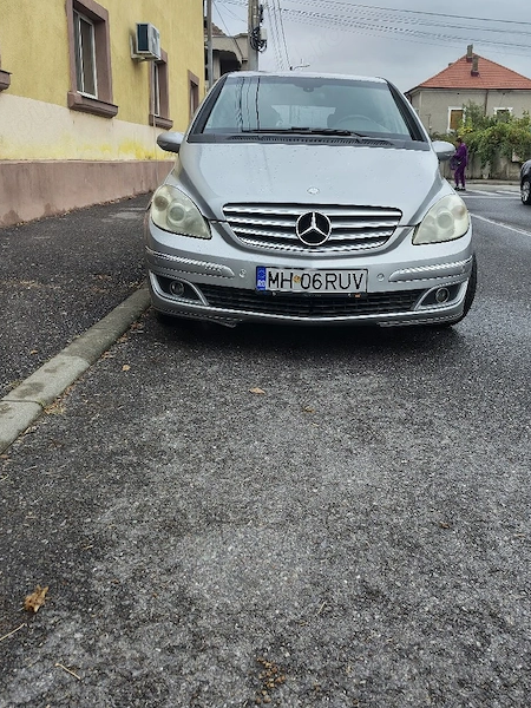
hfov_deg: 44.0
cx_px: 315
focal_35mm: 32
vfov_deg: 56.5
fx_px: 654
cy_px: 293
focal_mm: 5.56
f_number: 1.8
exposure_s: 1/526
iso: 100
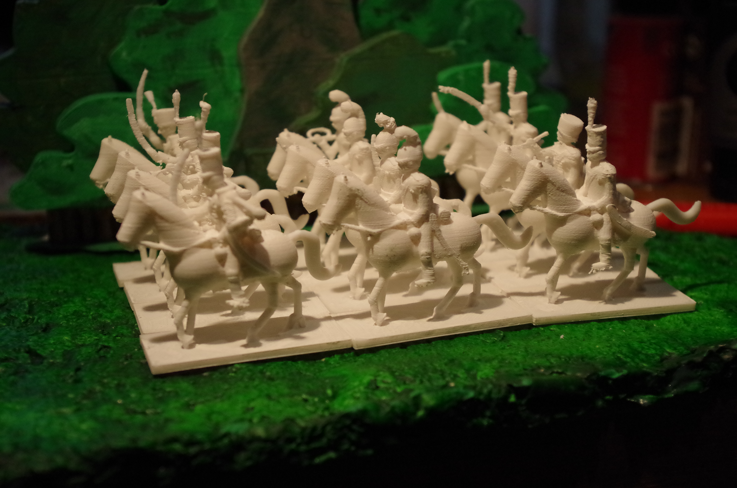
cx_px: 368
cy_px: 244
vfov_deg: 25.9
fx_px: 1062
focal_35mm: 52
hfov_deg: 38.3
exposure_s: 1/1000
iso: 3200
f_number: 5.6
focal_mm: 35
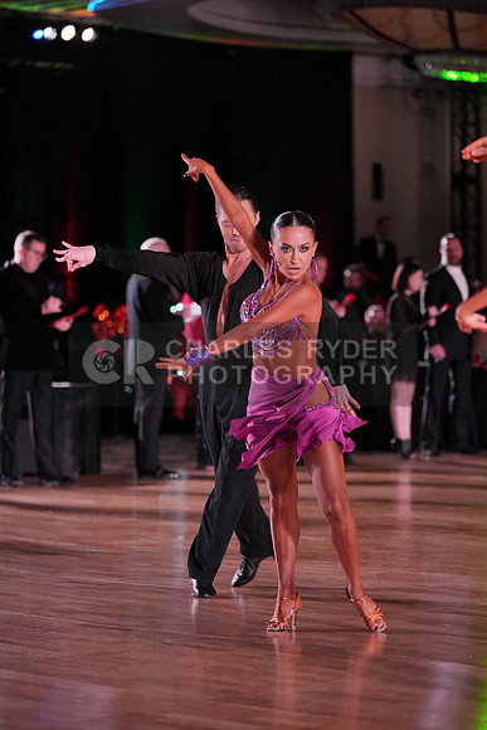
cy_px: 365
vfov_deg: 16.4
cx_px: 244
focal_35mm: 125
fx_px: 2535
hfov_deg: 11.0
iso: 1600
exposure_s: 1/800
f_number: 2.8
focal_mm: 125
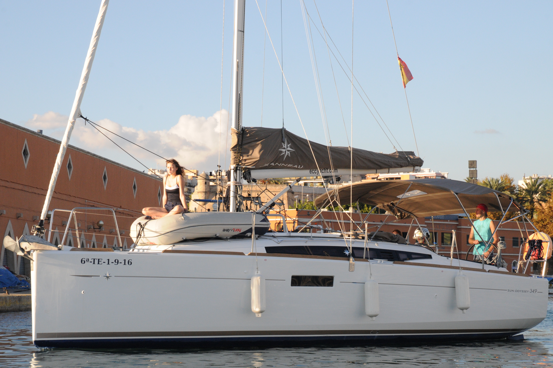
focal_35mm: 105
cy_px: 184
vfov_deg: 13.0
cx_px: 276
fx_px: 1611
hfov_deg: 19.5
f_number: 11
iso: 800
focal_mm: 70
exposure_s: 1/500
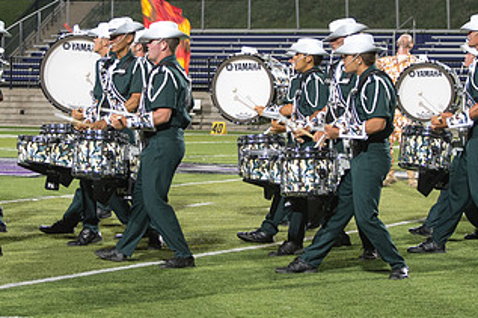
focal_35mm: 162
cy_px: 67
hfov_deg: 12.7
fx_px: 2150
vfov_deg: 8.4
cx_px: 184
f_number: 4.5
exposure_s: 1/160
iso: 1800
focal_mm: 70
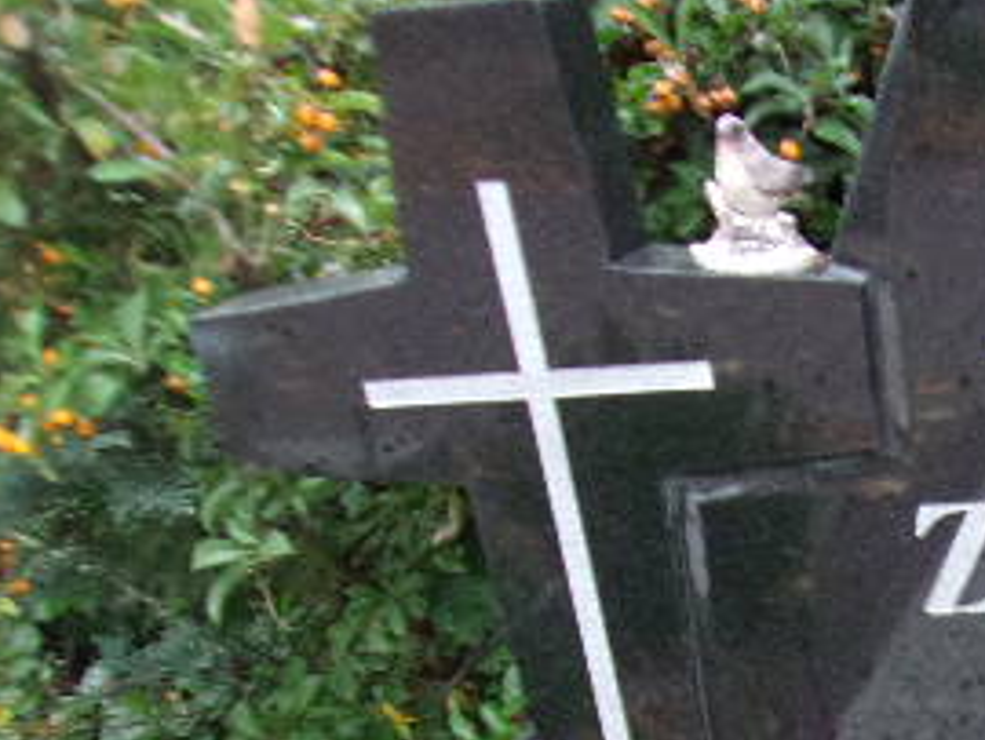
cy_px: 773
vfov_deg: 22.0
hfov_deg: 27.1
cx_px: 1153
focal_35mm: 64
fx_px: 1823
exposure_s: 1/19
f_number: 3
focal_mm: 4.9
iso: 400
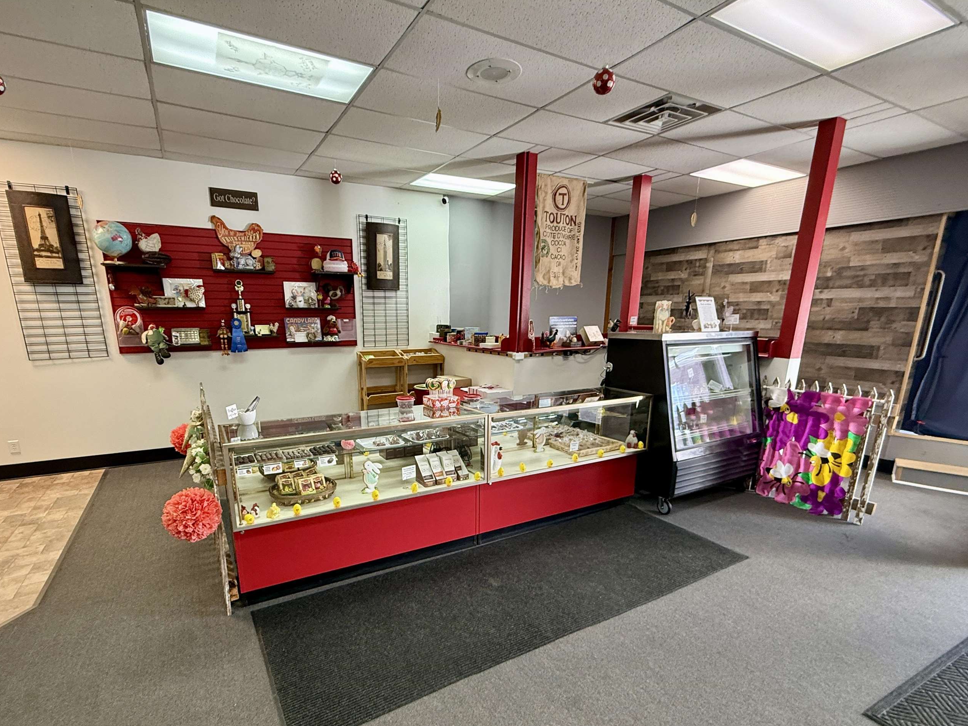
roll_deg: +0.2
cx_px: 449
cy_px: 431
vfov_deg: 74.0
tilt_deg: -12.4
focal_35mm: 17
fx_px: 475
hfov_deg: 90.9
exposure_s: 1/60
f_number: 2.2
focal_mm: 2.22
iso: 250
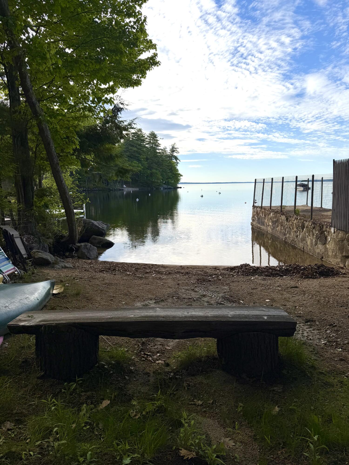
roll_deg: +1.6
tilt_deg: -8.1
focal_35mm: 24
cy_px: 232
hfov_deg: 56.8
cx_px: 174
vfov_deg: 71.6
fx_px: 323
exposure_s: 1/4167
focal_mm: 6.76
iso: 80
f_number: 1.78
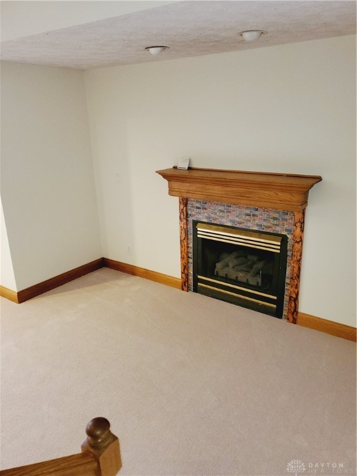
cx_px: 178
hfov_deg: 53.1
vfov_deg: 67.3
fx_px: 358
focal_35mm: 26
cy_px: 238
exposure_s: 1/24
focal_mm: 4.3
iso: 125
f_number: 1.5
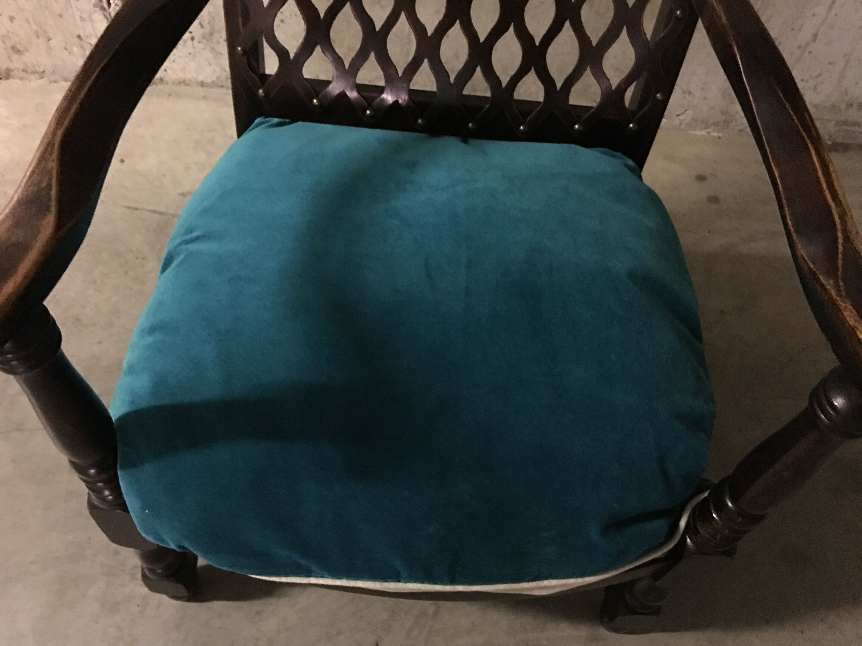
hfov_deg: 61.7
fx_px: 722
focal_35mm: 29
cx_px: 431
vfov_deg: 48.2
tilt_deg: -53.2
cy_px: 323
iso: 160
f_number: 2.2
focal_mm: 4.15
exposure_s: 1/4
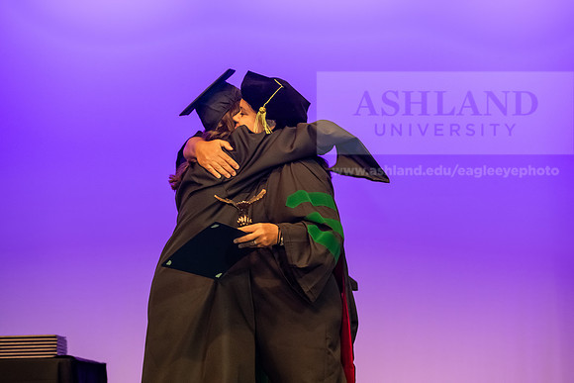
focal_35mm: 86
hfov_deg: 23.6
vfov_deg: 15.9
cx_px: 287
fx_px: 1371
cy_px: 192
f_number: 4
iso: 3200
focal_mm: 86
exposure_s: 1/200
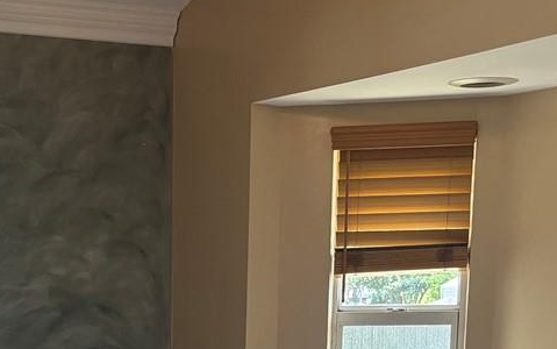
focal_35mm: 92
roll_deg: +0.4
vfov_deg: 13.2
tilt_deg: -10.8
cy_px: 578
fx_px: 1397
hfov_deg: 22.0
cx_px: 62
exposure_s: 1/120
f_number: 1.6
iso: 80
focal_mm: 5.96
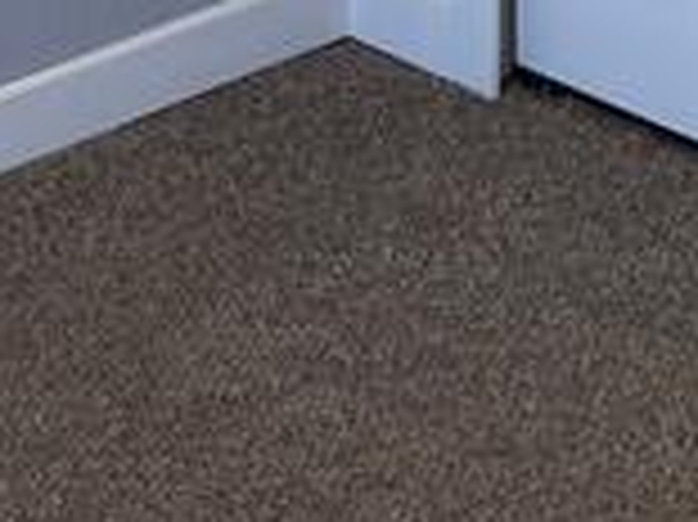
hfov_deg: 12.4
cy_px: -974
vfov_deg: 8.1
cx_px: 284
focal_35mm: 159
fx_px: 3204
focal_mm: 6.76
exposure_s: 1/134
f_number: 1.78
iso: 50
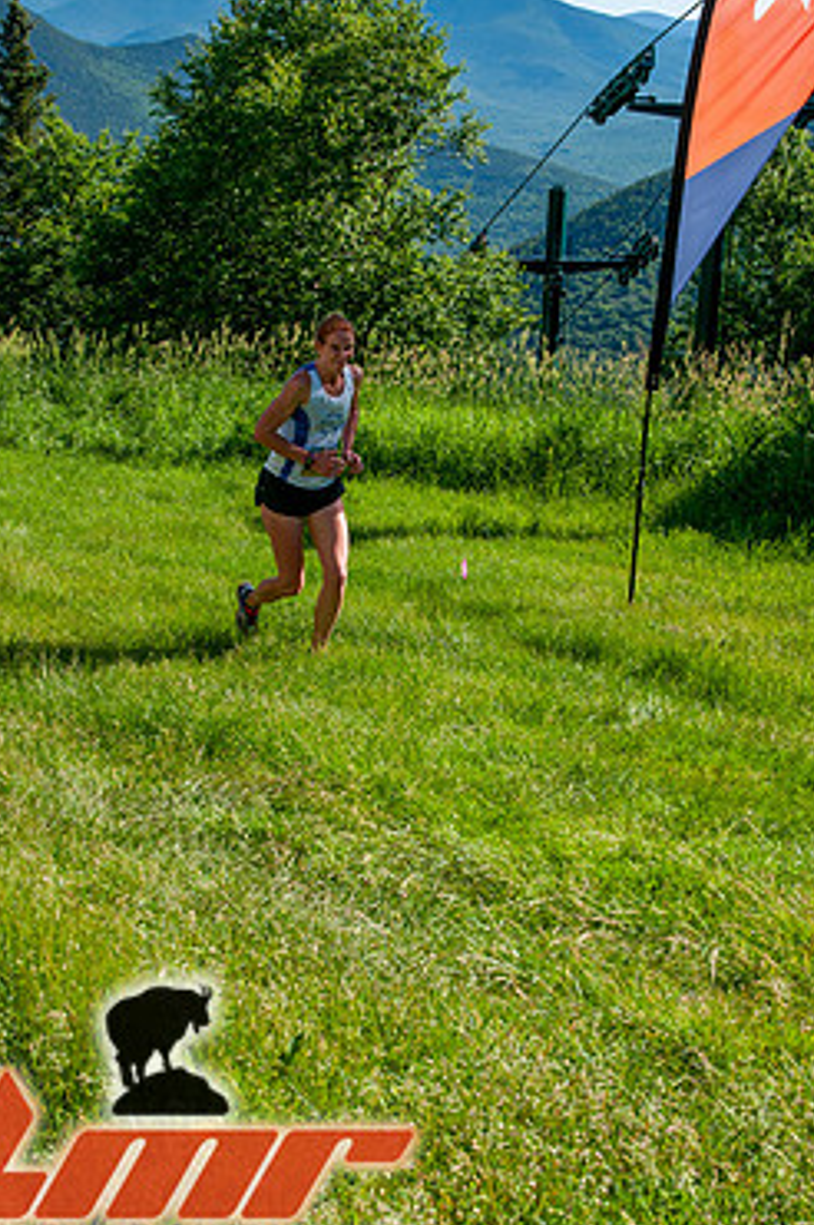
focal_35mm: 62
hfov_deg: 21.9
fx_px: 2107
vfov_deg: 32.4
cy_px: 609
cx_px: 359
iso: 200
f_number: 8
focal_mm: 34
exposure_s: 1/400
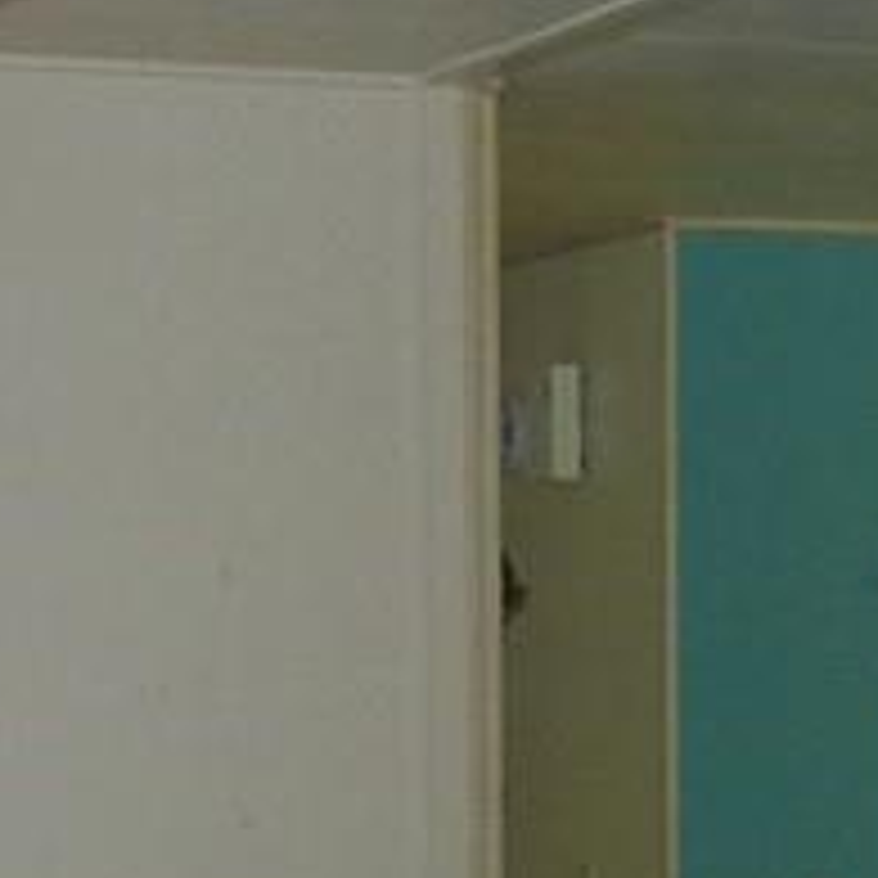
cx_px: 284
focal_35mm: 167
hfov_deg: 10.5
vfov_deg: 10.3
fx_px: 4792
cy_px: 1045
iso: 200
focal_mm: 4
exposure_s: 1/30
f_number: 3.4
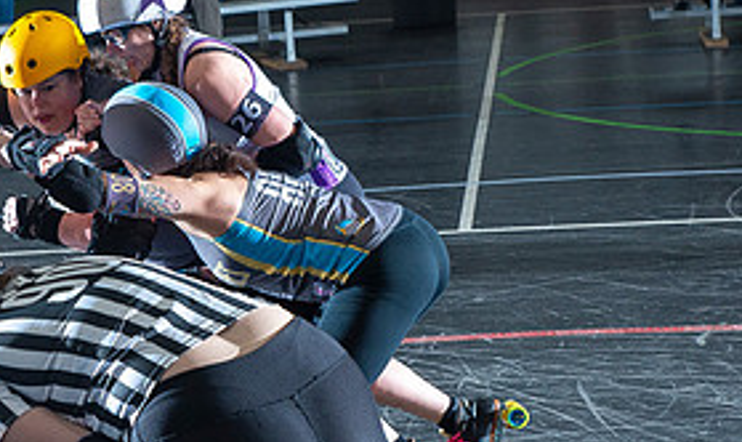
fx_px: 2694
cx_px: 269
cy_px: 159
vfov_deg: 9.4
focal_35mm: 135
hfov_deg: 15.7
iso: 800
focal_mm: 50
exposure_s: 1/160
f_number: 7.1
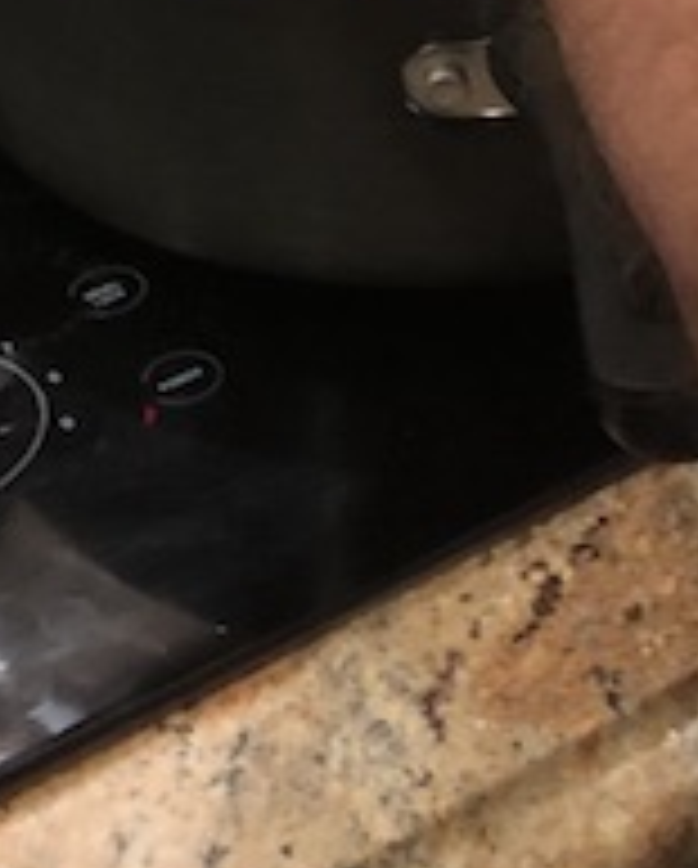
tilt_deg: -18.8
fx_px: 2911
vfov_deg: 15.0
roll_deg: +1.9
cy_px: -648
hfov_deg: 13.6
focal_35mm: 113
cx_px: 617
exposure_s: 1/15
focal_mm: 4
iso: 64
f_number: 1.8
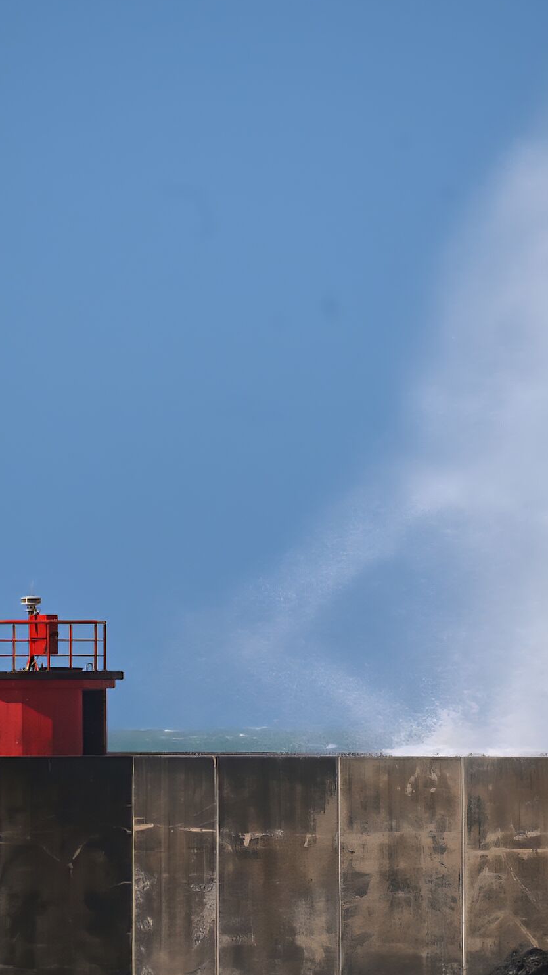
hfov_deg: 2.6
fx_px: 12092
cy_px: 506
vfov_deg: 4.6
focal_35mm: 468
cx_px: 258
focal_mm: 276
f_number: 7.1
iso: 100
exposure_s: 1/833
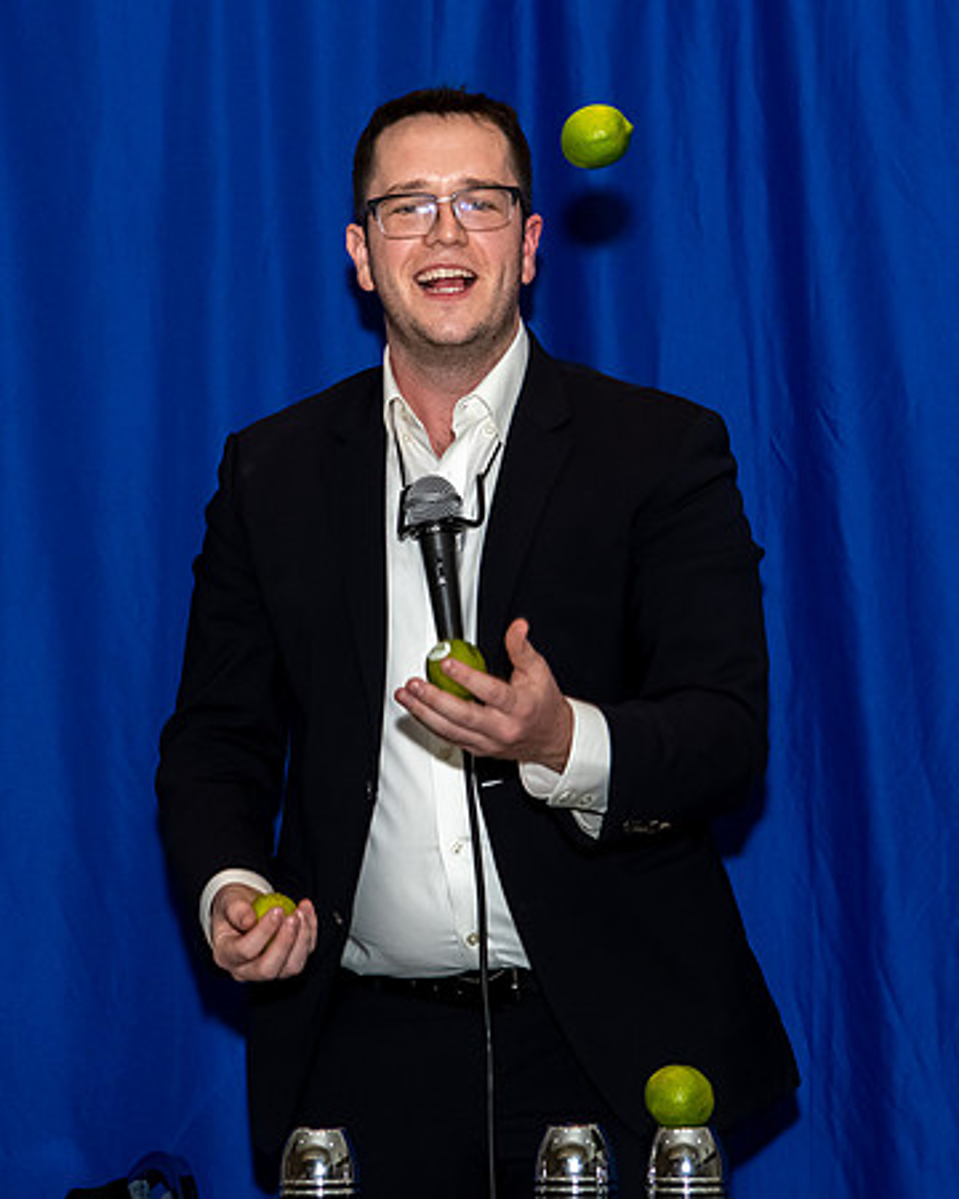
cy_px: 564
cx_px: 425
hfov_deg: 12.5
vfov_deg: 15.6
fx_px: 4365
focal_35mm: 123
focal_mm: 55
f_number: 7.1
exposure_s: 1/250
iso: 640
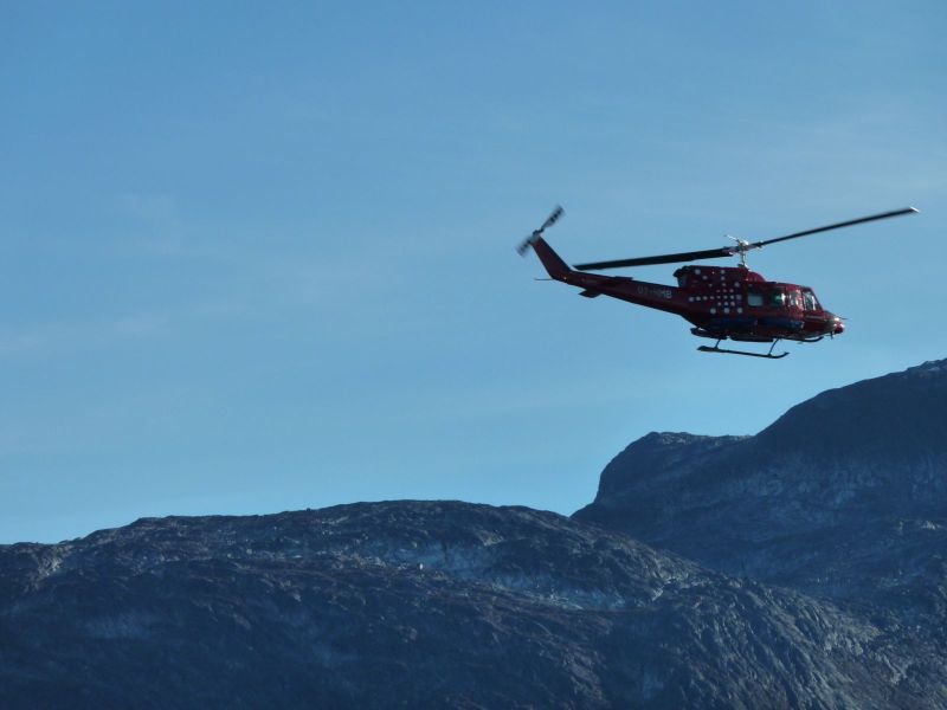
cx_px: 474
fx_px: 5745
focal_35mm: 210
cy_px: 355
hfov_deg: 9.4
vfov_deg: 7.1
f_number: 5.6
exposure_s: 1/640
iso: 125
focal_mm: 34.4
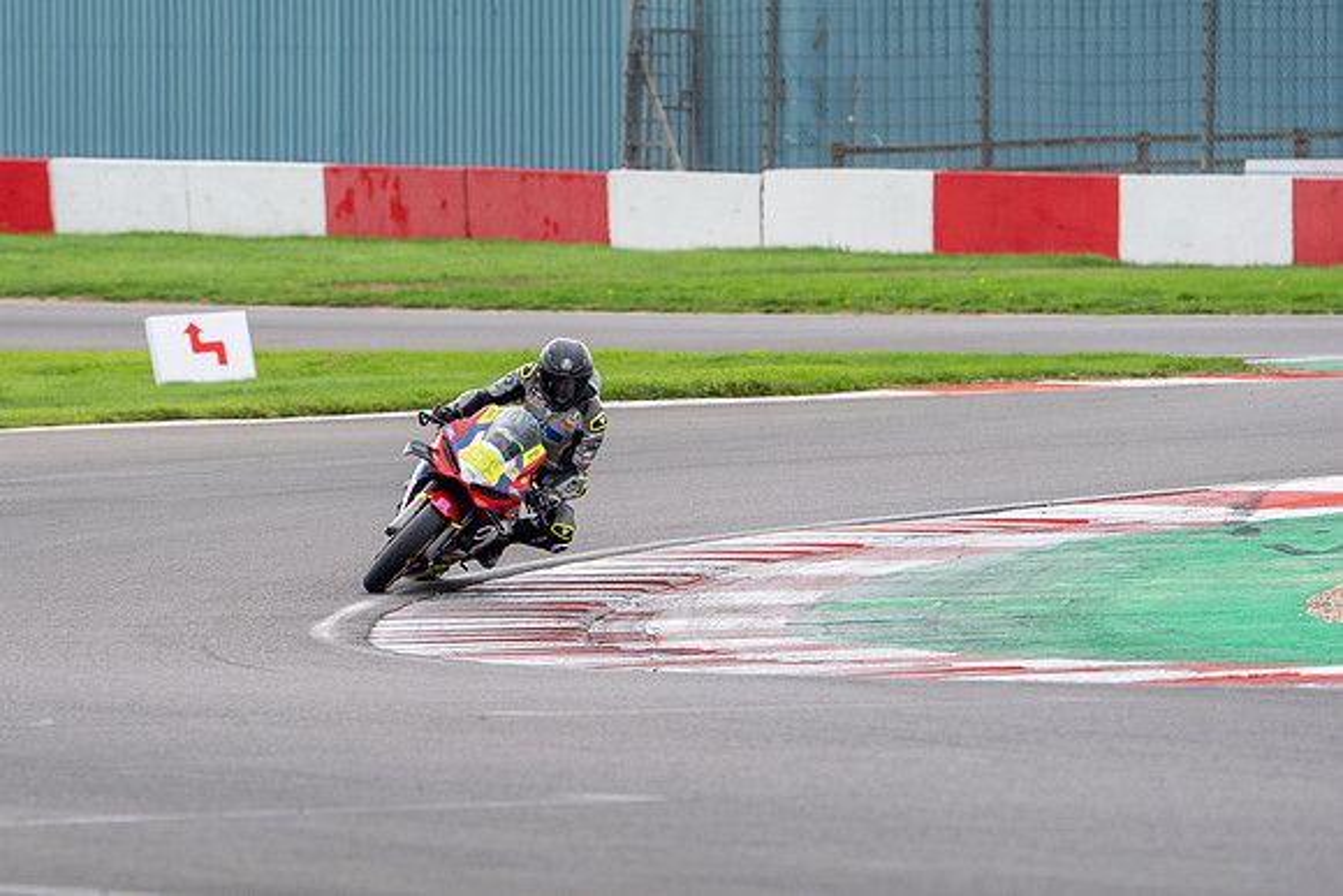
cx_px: 504
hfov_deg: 5.3
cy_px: 448
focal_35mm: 389
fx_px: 14503
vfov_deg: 3.5
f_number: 5.6
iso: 400
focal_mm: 288
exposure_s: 1/400
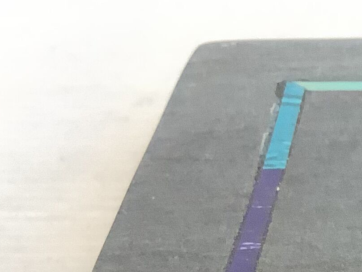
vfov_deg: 11.4
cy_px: 414
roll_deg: +0.3
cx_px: 573
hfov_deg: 14.5
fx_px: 1307
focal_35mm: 125
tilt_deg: -38.7
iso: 400
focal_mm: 3.3
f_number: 2.4
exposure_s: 1/33
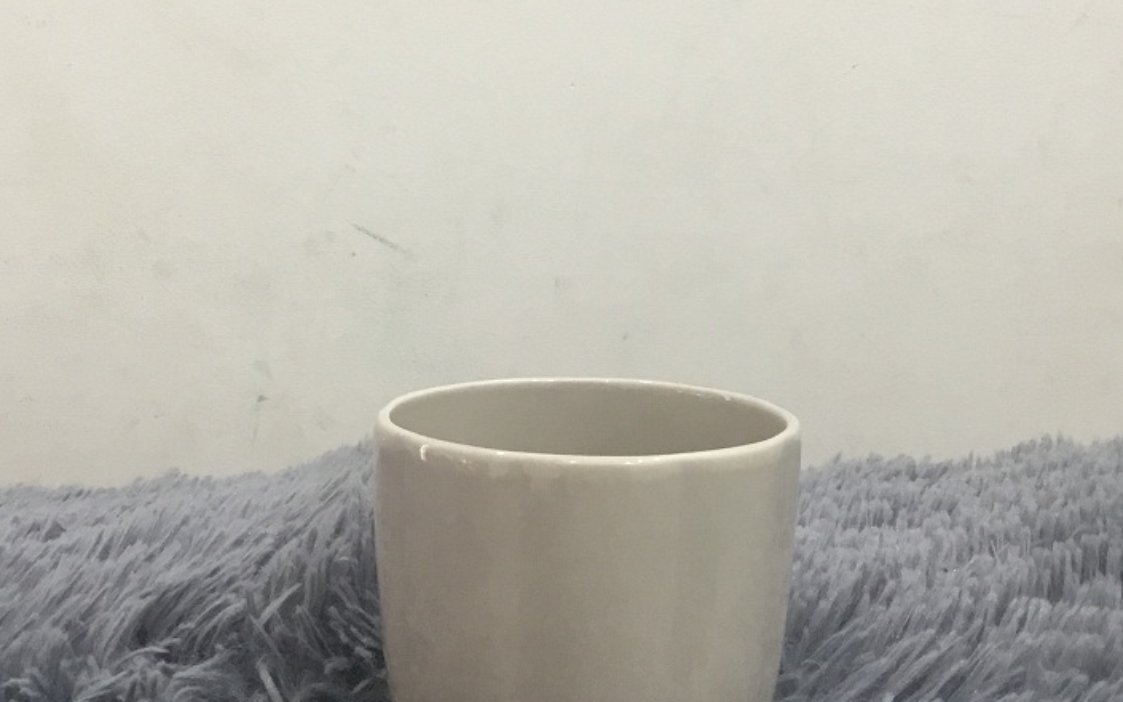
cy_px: 380
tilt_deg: -10.8
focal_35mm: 56
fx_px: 1714
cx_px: 533
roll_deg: -0.3
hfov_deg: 36.3
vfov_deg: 23.1
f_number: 2.4
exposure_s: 1/33
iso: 80
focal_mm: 3.3
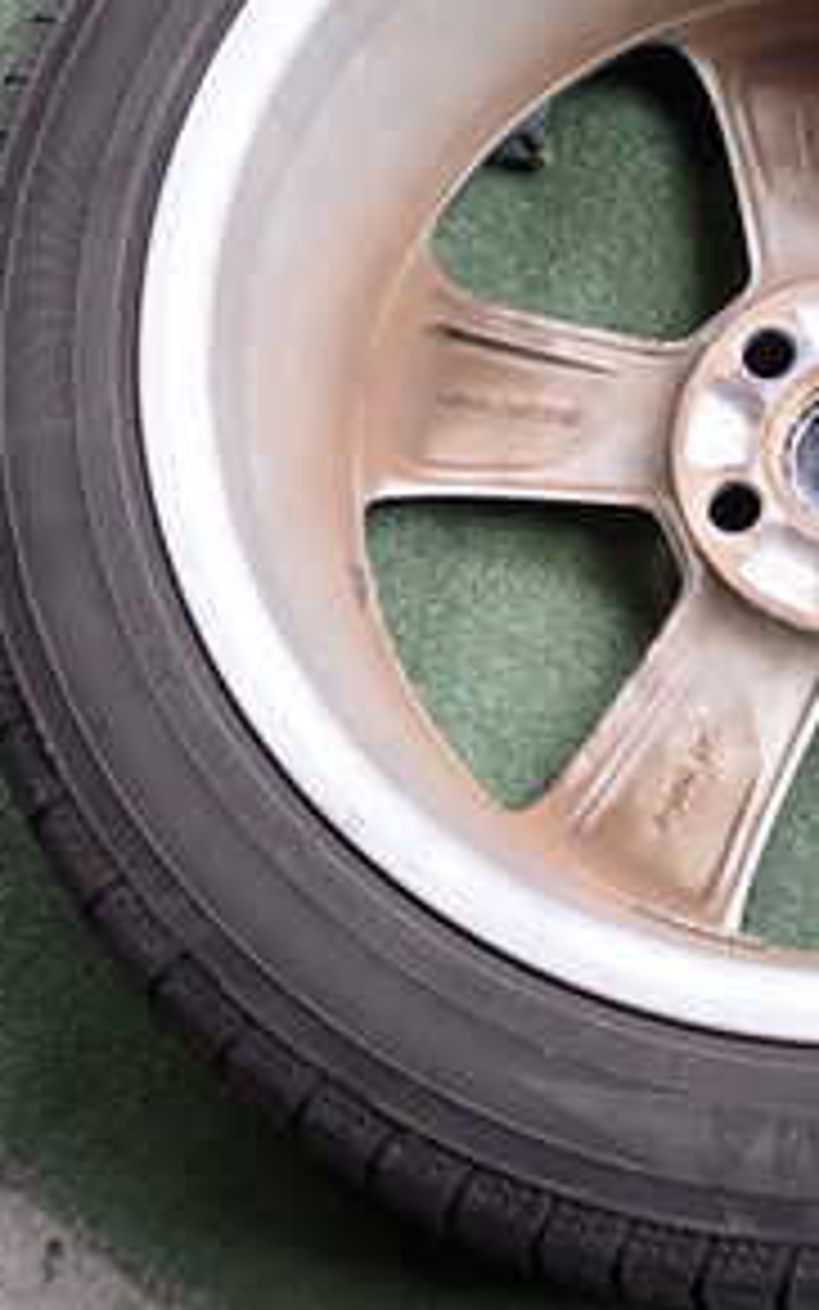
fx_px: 2499
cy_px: 423
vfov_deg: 29.1
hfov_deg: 18.2
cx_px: 814
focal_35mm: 70
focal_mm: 5.79
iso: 160
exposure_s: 1/125
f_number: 2.4
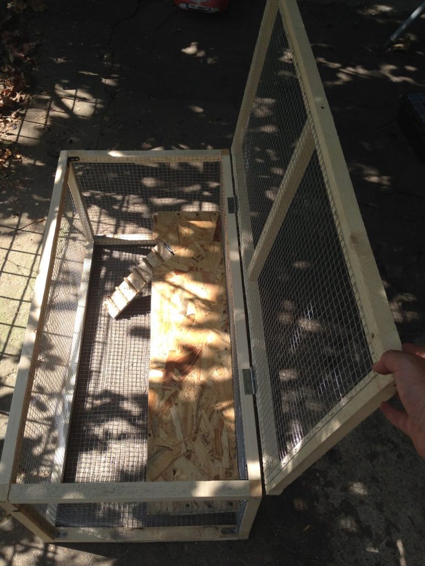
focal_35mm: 33
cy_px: 283
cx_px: 212
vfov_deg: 55.4
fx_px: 540
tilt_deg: -51.8
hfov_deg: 42.9
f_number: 2.4
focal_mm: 4.12
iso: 50
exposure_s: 1/347
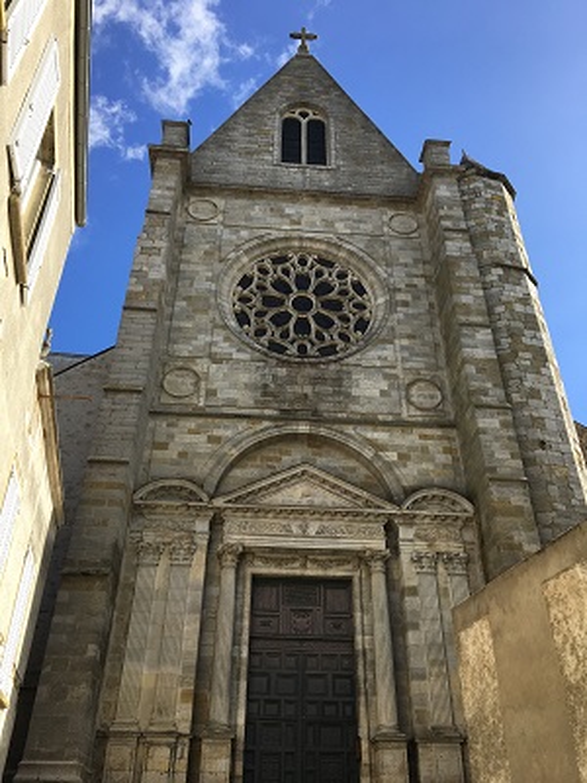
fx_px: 656
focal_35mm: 29
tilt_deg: +33.1
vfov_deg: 61.7
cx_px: 294
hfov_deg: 48.2
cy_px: 392
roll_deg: -0.7
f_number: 2.2
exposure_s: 1/974
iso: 25
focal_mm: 4.15
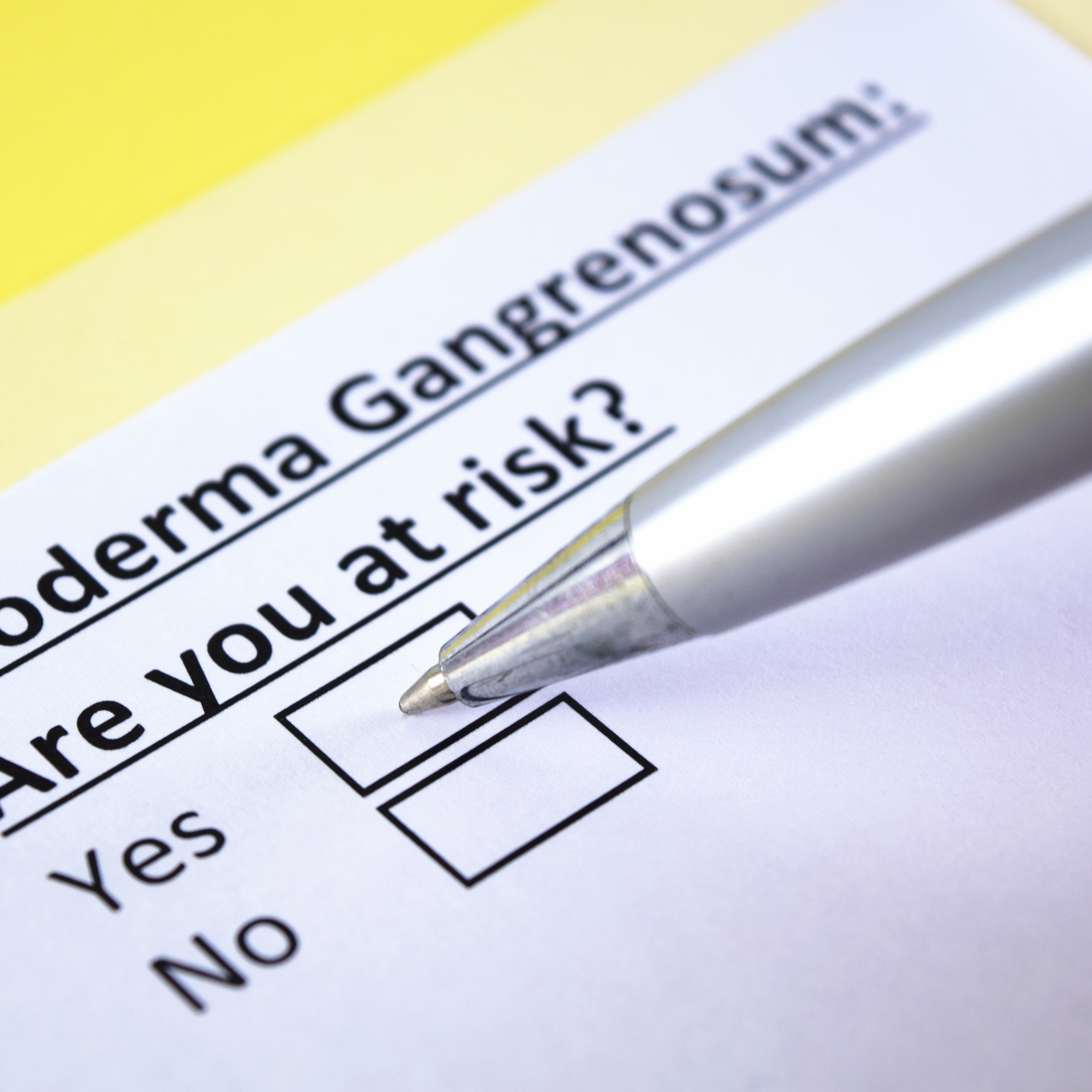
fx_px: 3770
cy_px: 547
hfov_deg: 16.5
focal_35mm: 106
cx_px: 468
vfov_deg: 16.5
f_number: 5.6
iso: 100
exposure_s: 1/50
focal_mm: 55
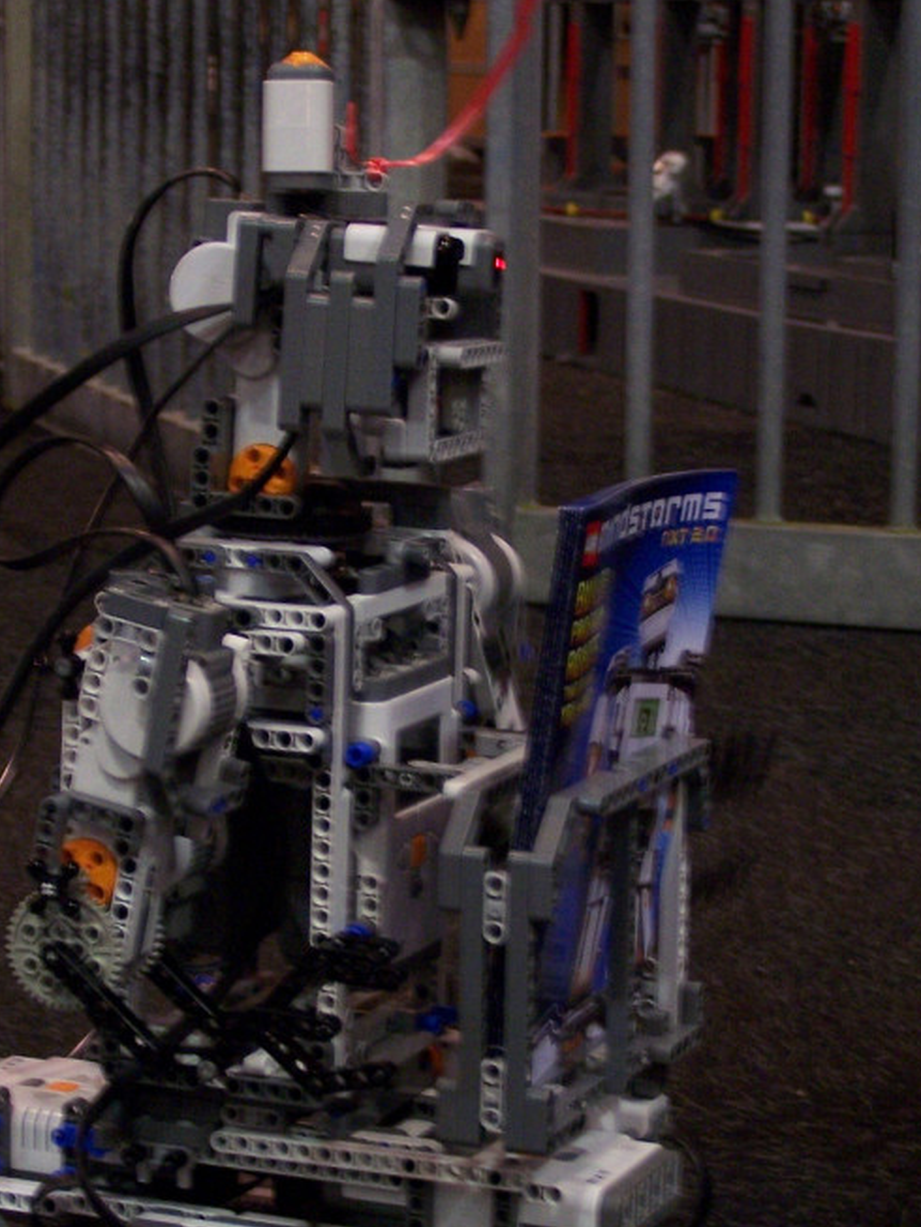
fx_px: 3724
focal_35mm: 105
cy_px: 806
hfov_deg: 14.1
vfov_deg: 18.7
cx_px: 361
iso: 140
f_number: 3.2
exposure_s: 1/8
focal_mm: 11.1
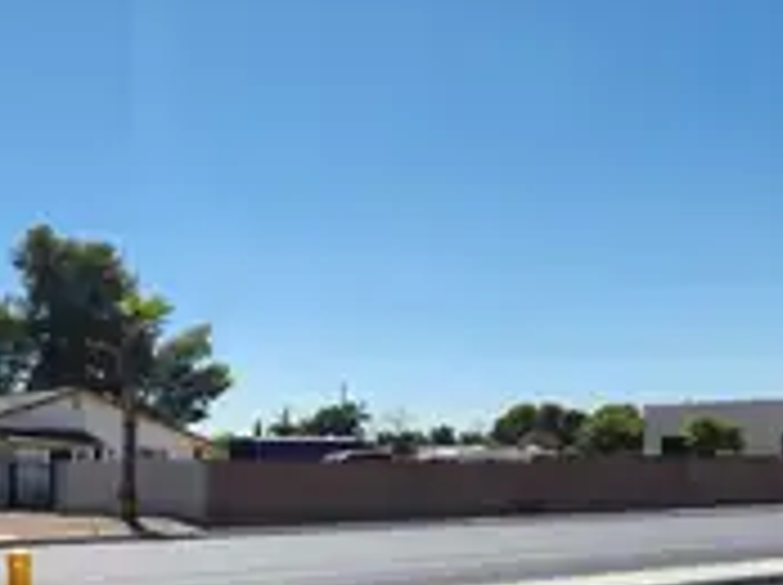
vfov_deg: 27.0
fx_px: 1197
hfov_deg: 36.0
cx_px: 284
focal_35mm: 53
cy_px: 454
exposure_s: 1/1480
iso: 12
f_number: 1.8
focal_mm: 6.4
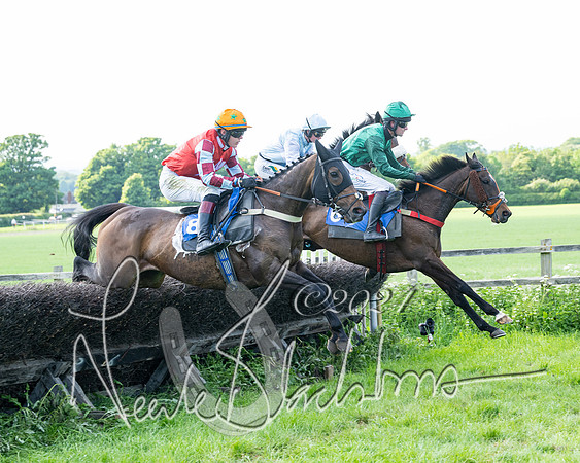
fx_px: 1590
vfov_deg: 16.6
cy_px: 234
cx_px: 350
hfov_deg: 20.6
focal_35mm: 93
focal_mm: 70
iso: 400
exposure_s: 1/1000
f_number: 4
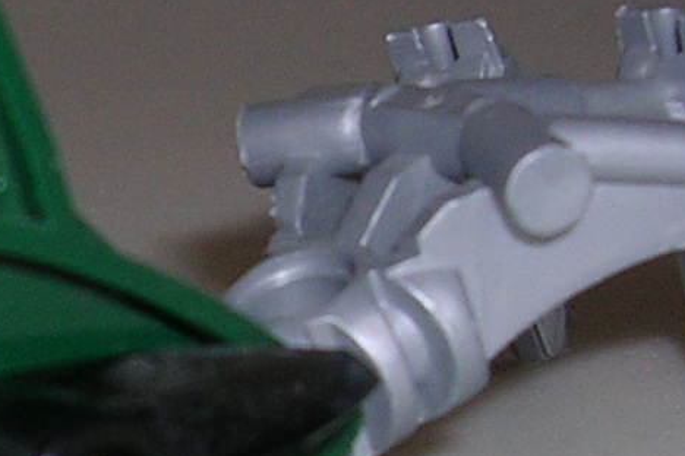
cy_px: 360
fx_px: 3292
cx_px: -67
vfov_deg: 7.9
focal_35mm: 173
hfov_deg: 11.7
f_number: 2.8
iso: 50
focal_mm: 5.8
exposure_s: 1/60.1
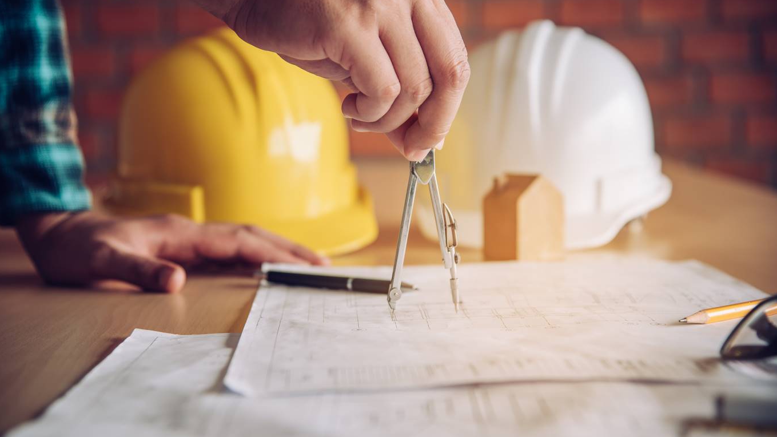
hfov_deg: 26.9
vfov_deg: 15.3
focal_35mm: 79
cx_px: 388
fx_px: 1627
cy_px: 228
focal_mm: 75
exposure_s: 1/60
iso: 100
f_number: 4.5
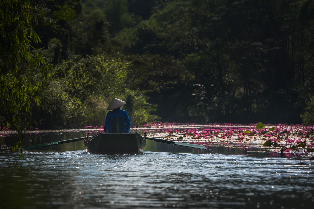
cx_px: 157
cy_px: 104
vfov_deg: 6.9
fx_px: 1744
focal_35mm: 200
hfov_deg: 10.3
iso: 400
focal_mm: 200
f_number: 5.6
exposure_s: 1/2500
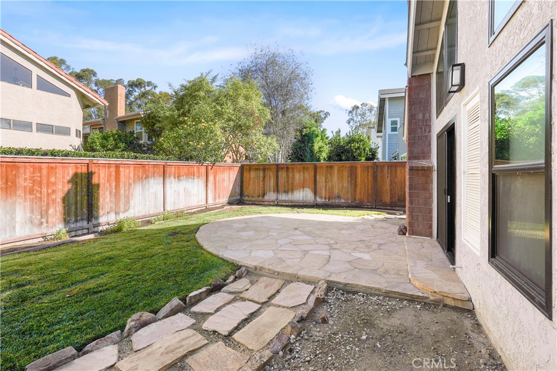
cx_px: 278
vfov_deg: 73.8
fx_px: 248
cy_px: 186
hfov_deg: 96.7
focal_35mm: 16
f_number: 14
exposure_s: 1/15
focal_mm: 16
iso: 160
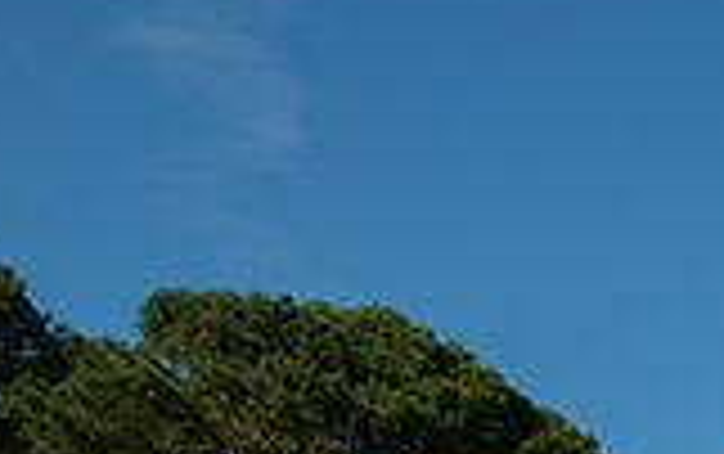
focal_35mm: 127
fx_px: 2509
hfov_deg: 12.0
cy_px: 1118
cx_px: 1897
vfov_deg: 9.2
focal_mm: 19
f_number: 7.1
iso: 320
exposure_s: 1/1250
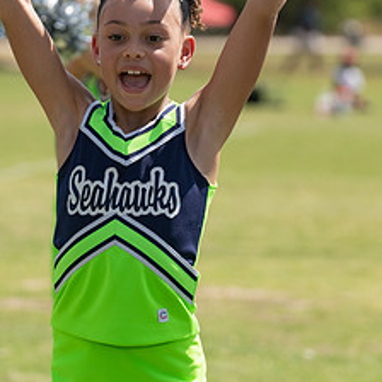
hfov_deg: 6.1
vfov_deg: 6.1
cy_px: 113
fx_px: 3571
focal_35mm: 286
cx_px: 135
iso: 160
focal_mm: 130
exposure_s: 1/1600
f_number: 4
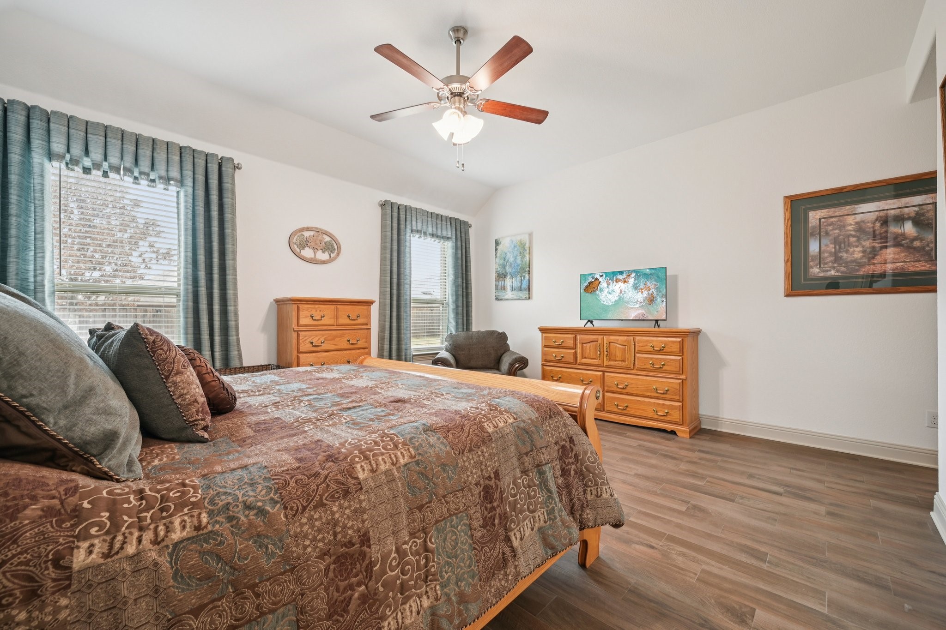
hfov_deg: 104.3
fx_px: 368
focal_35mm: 14
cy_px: 315
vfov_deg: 81.2
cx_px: 473
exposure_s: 1/6
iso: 250
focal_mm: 14
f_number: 9
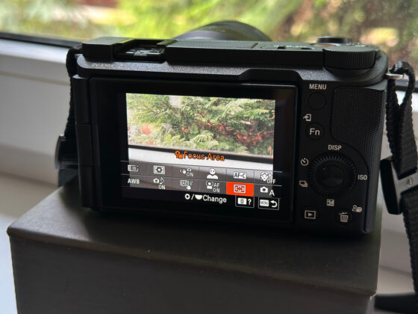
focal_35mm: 48
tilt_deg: -20.1
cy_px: 157
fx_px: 580
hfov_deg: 39.7
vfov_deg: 30.3
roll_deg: -0.6
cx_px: 209
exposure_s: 1/60
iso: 200
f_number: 1.78
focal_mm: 6.86
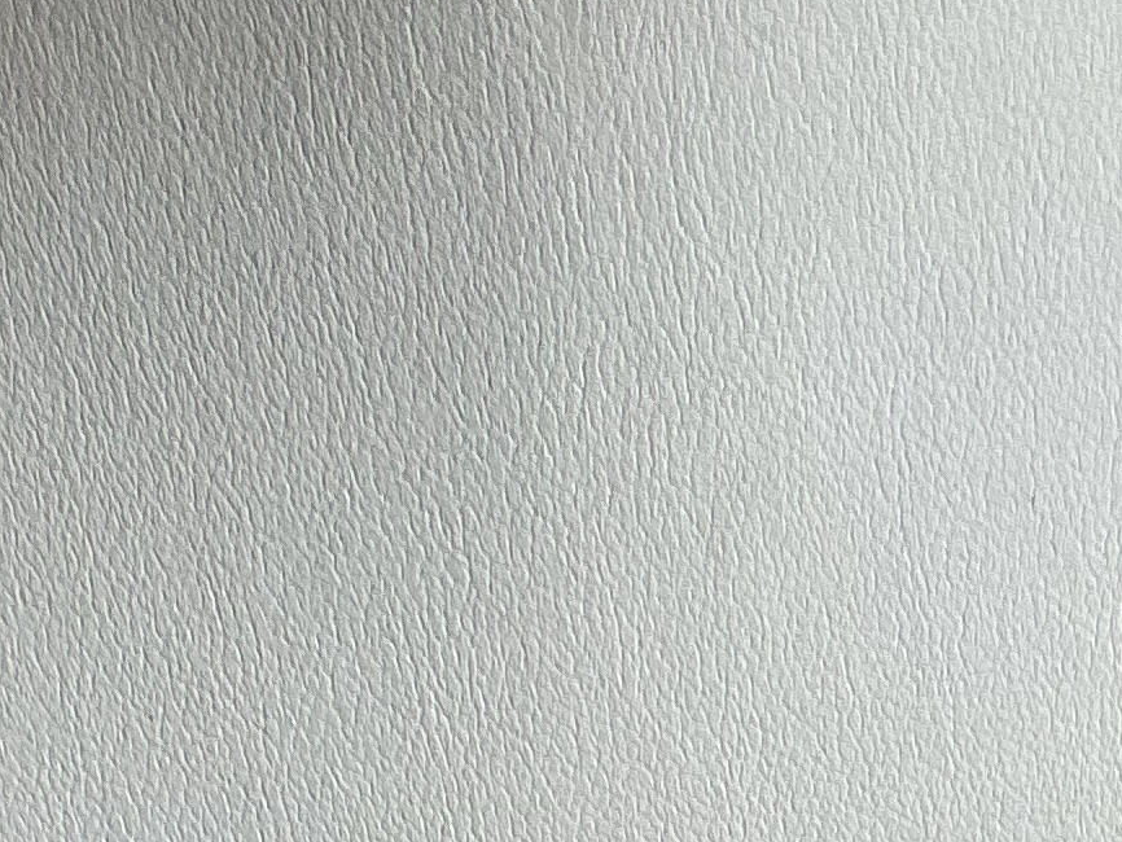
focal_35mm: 135
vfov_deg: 10.4
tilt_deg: -54.9
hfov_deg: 14.6
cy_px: 1434
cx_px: 681
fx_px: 4377
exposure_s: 1/201
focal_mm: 3
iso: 20
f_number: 1.8
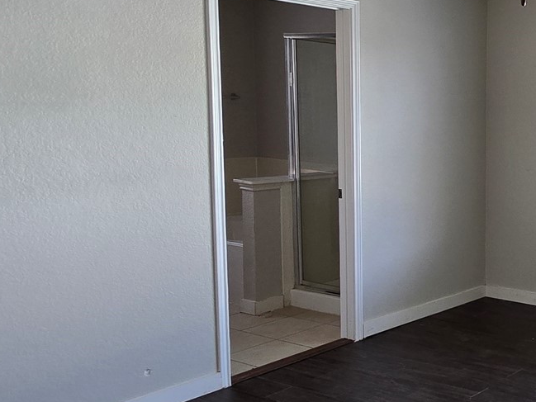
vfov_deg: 35.1
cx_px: 716
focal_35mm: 41
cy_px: 186
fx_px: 635
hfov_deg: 32.6
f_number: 2.2
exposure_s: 1/60
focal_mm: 2.2
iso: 100
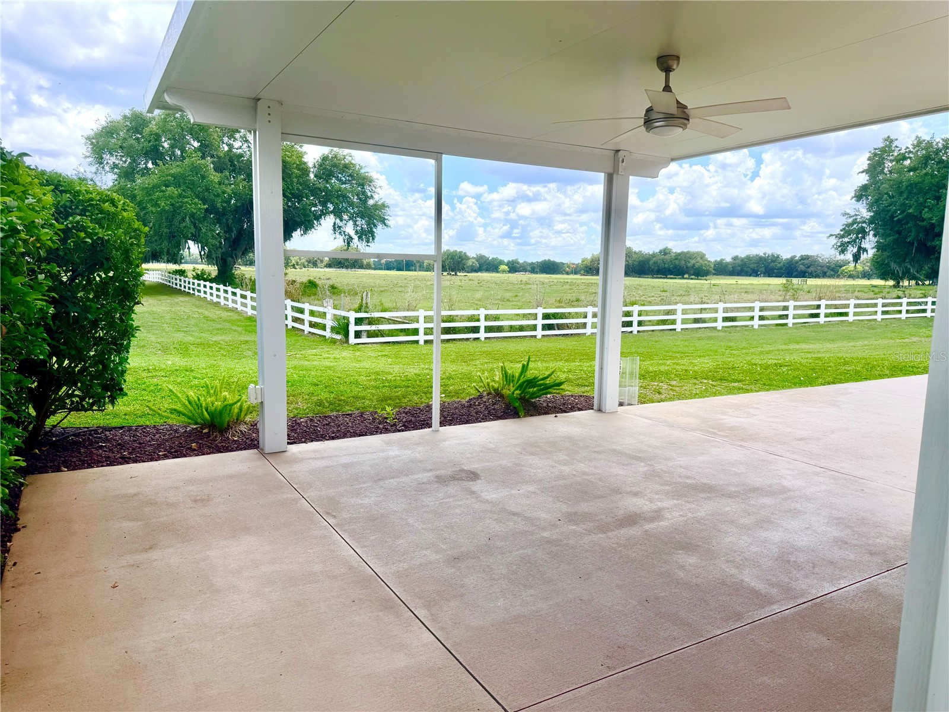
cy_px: 356
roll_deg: -1.1
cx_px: 474
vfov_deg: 56.8
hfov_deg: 71.6
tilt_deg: -7.6
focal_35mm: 24
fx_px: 658
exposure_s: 1/2907
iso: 80
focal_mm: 6.76
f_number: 1.78
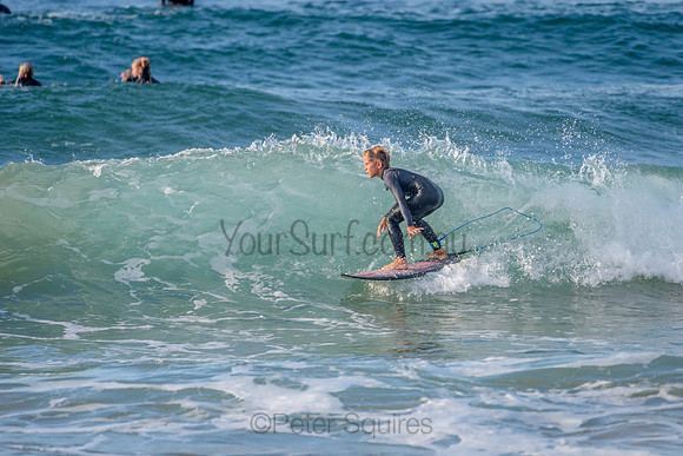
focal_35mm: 613
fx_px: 11631
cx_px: 419
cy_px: 232
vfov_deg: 2.2
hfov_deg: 3.4
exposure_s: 1/1250
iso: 320
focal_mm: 500
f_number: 5.6
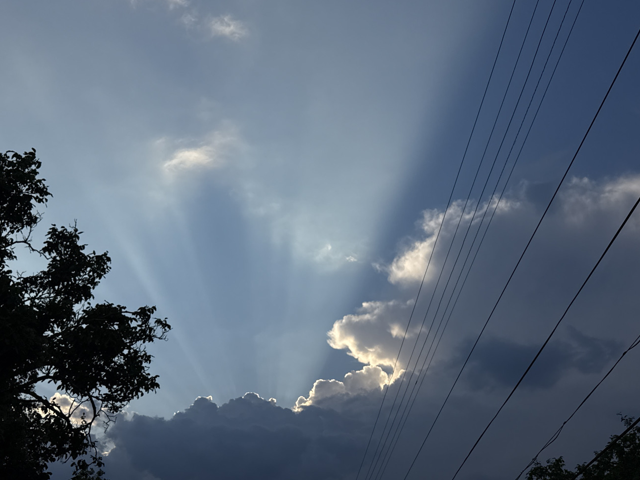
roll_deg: +1.4
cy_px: 274
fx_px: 684
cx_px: 314
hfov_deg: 50.1
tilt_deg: +27.1
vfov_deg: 38.6
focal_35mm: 37
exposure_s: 1/9091
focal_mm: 6.76
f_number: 1.78
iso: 80
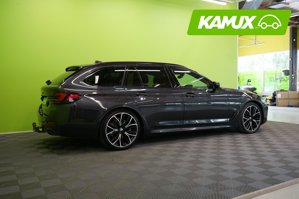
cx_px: 150
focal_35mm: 31
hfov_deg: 60.3
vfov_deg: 42.3
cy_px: 100
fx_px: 257
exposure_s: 1/30
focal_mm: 31
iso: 500
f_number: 6.3
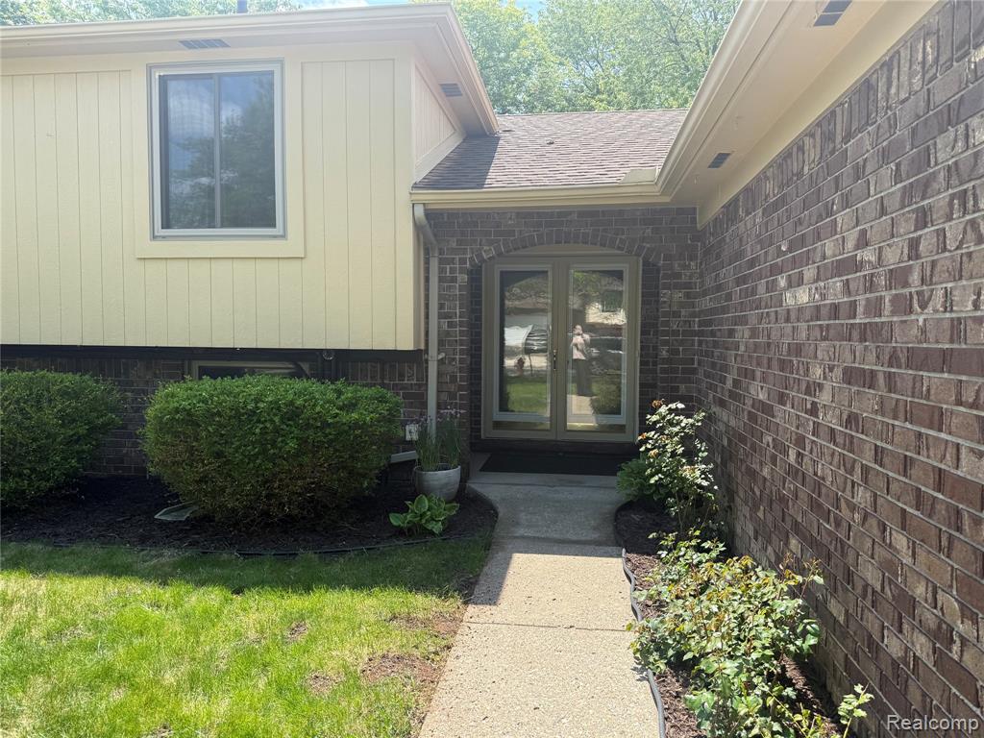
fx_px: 682
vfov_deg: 56.8
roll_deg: -0.1
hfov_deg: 71.6
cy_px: 369
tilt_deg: -2.8
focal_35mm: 24
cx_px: 492
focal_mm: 6.76
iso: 80
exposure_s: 1/1250
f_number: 1.78
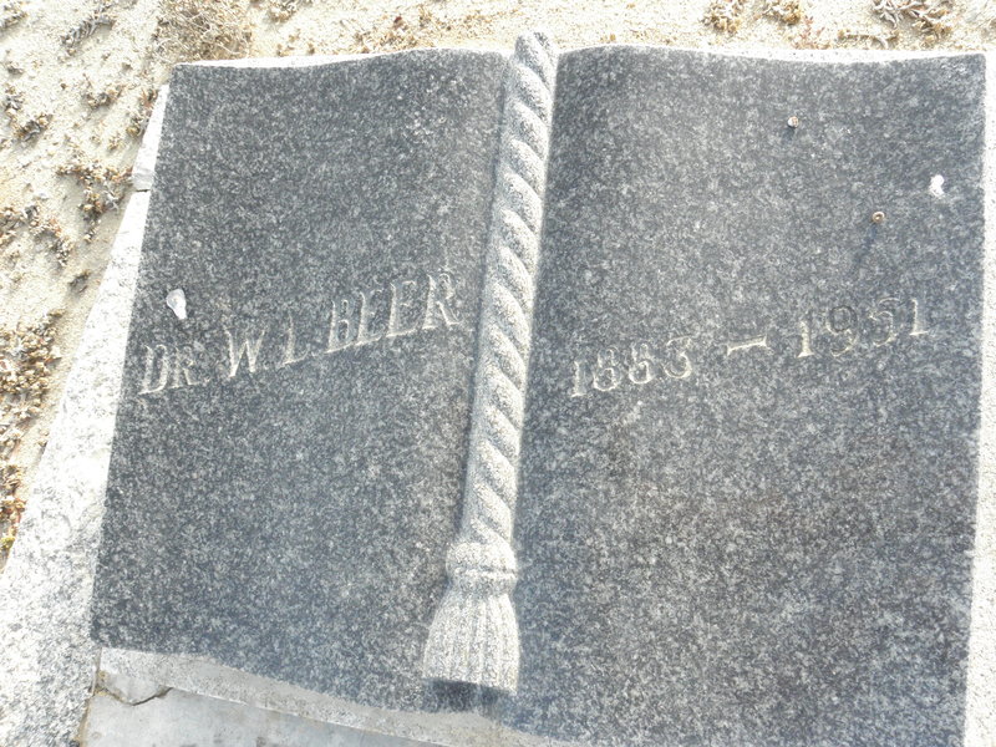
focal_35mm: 26
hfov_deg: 67.3
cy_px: 374
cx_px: 498
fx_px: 748
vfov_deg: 53.1
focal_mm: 4.6
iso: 200
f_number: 5.6
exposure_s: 1/125
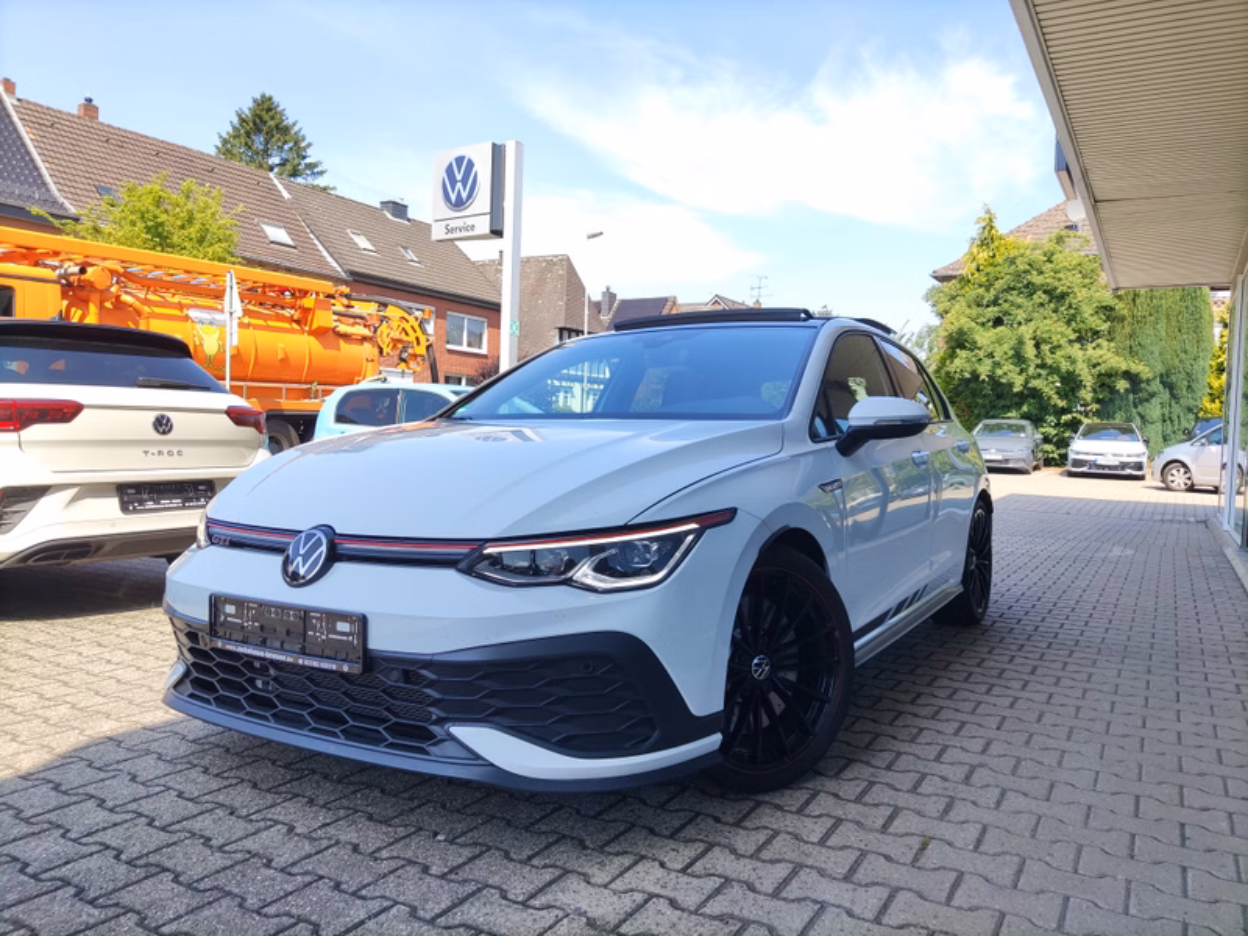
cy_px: 468
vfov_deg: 54.9
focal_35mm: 25
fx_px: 901
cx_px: 624
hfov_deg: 69.4
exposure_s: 1/579
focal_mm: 4.71
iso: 50
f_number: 1.79
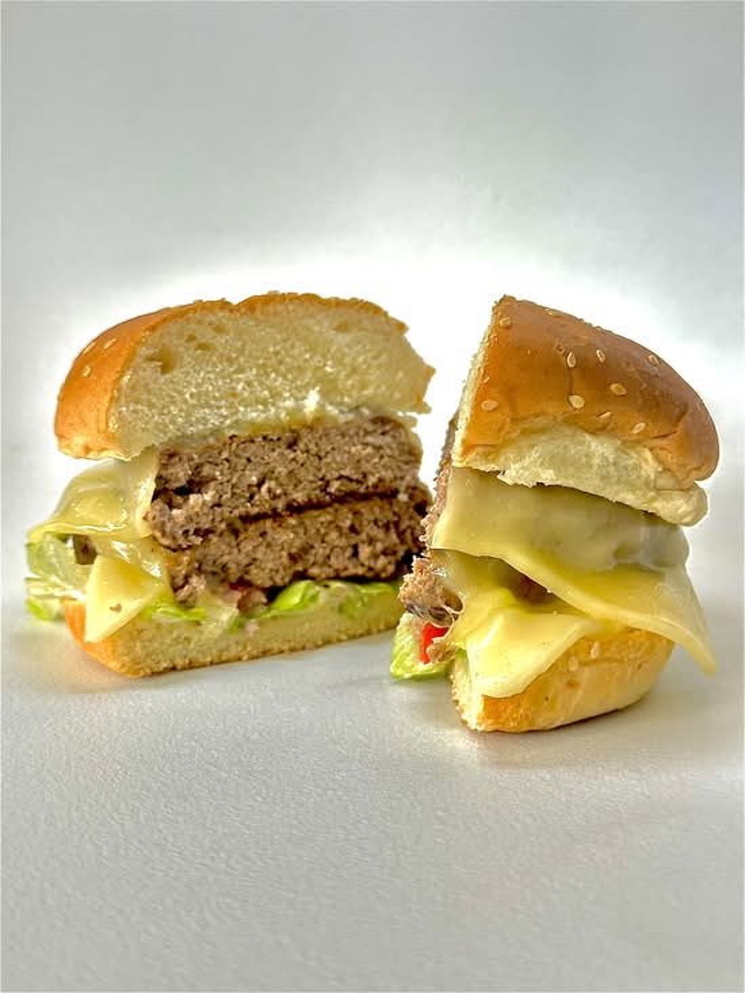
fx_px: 1377
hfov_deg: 30.3
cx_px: 372
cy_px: 496
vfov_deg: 39.7
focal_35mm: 48
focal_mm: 6.86
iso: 80
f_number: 1.78
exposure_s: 1/120
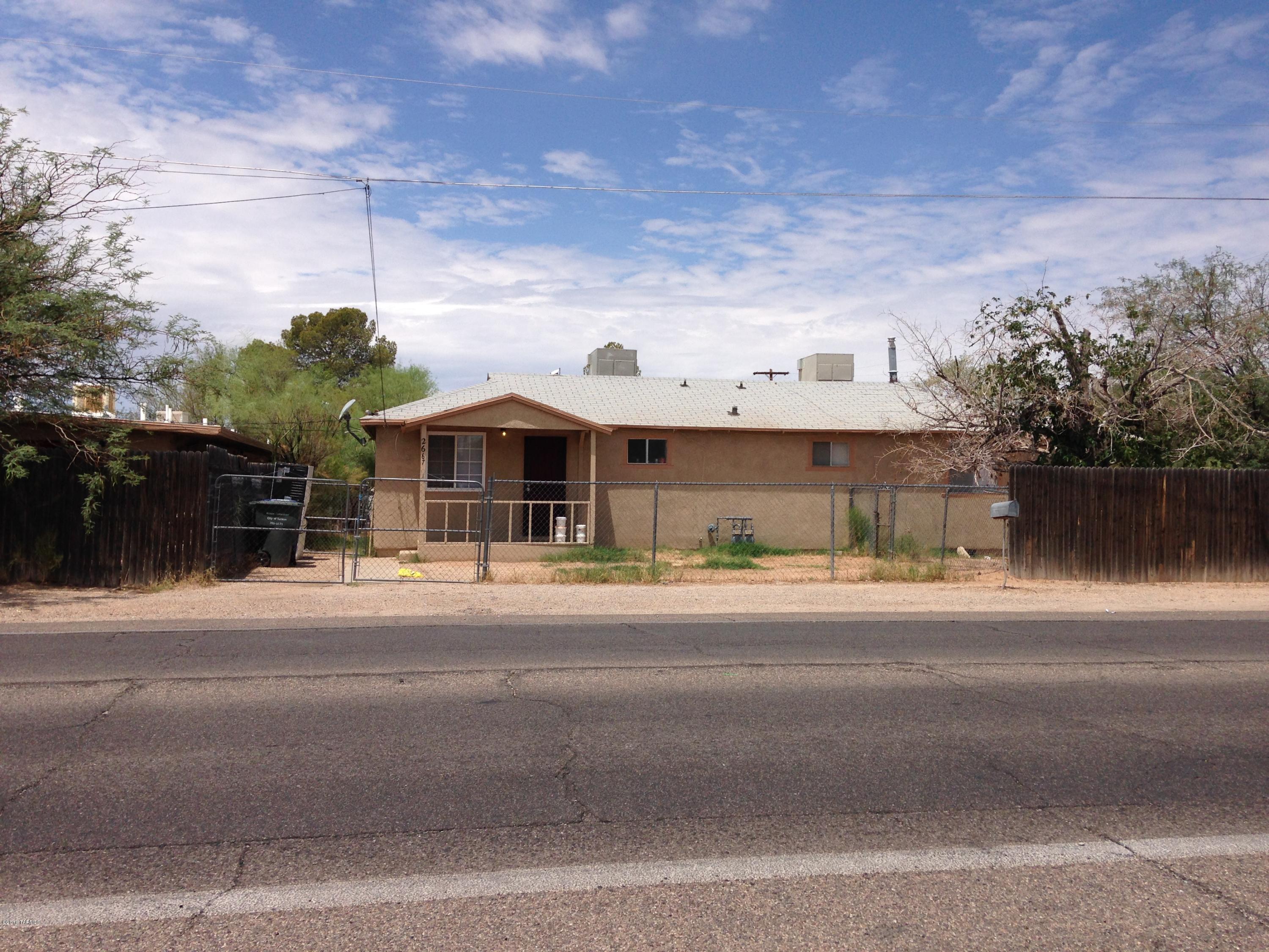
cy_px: 476
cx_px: 634
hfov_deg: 55.4
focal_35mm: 33
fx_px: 1210
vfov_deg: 42.9
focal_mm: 4.12
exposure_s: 1/2857
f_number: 2.4
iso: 50
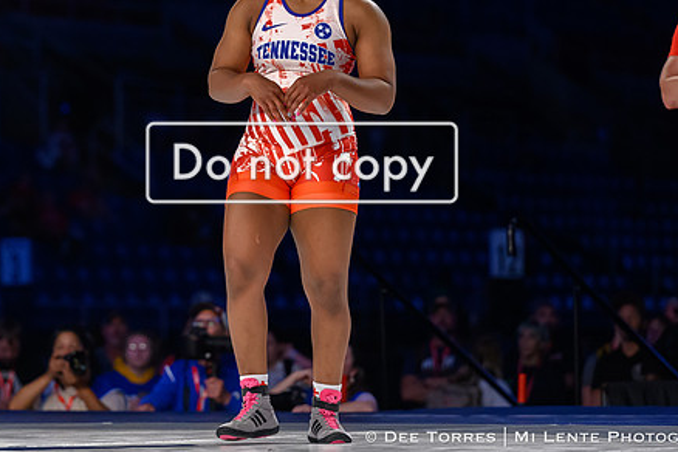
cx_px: 161
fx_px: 3955
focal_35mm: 210
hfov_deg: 9.8
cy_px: 167
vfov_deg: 6.5
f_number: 2.8
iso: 3200
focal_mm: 120
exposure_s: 1/800
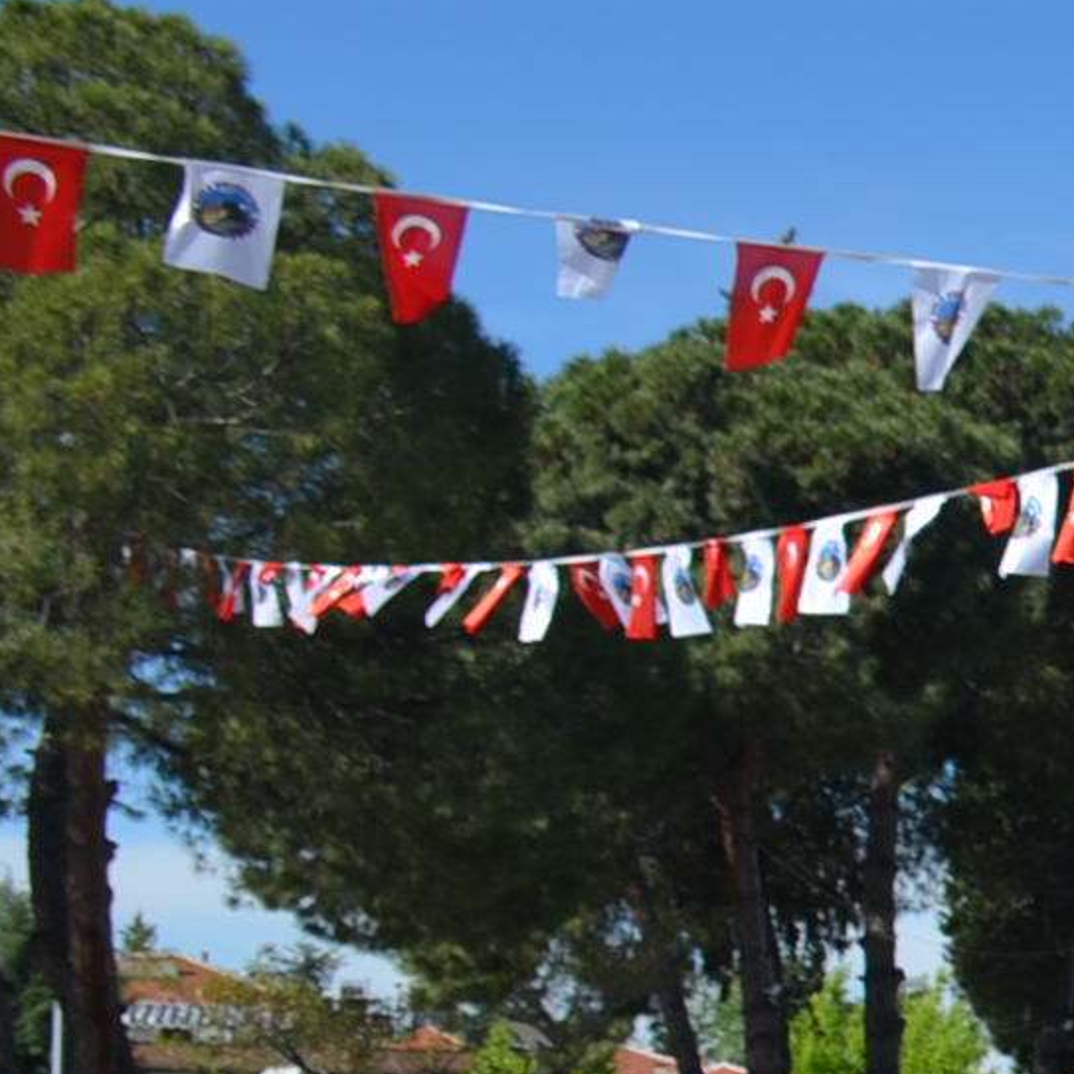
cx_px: 2290
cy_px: 1385
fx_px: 3651
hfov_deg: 13.7
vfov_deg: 15.9
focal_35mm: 104
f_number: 8
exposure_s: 1/320
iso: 100
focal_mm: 18
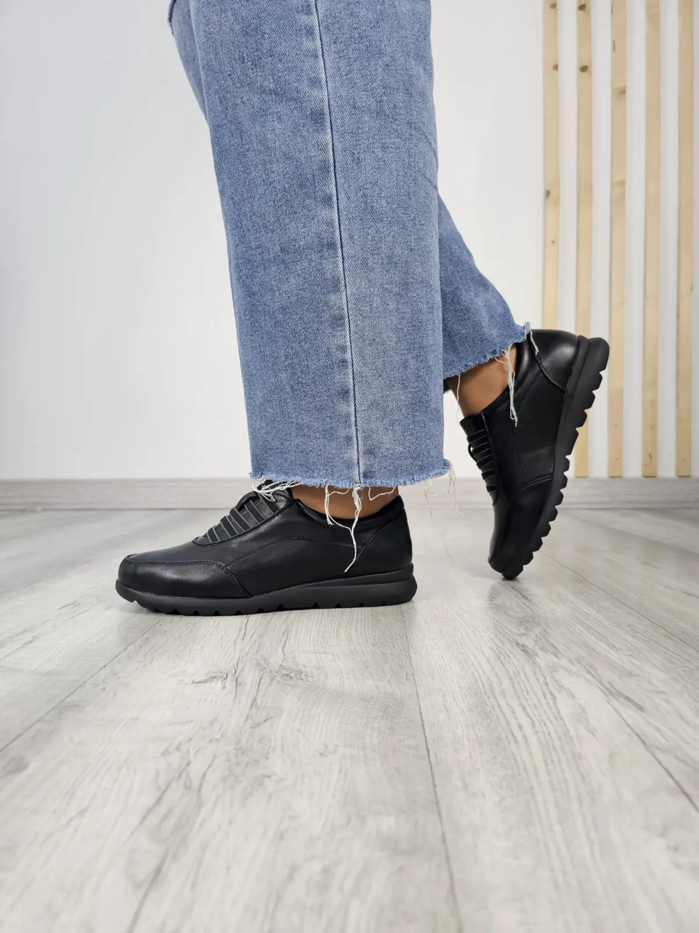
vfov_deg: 73.9
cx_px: 350
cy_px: 466
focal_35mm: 23
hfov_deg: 58.9
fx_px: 619
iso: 100
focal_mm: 6.3
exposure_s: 1/100
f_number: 1.7
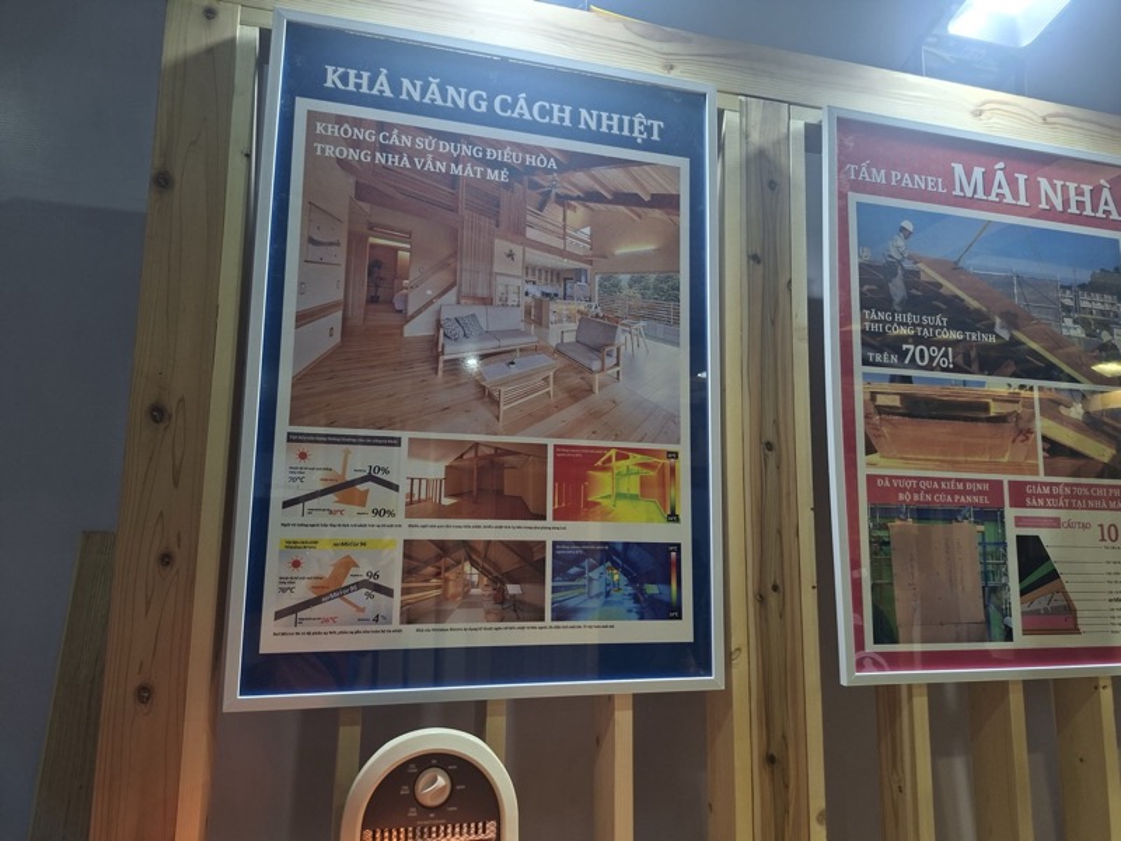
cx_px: 560
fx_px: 745
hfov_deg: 73.9
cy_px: 420
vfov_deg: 58.9
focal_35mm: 23
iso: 50
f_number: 1.8
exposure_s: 1/100
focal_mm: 5.54
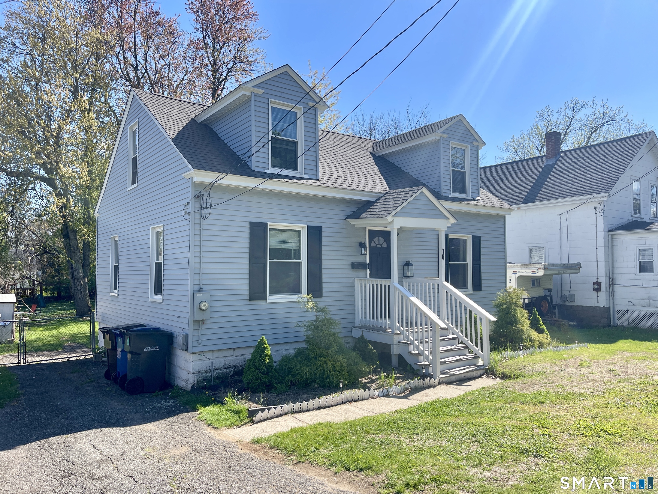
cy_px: 247
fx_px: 475
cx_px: 329
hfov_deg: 69.4
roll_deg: +0.3
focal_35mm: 25
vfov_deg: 54.9
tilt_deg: +1.7
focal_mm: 5.1
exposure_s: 1/2387
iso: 32
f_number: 1.6
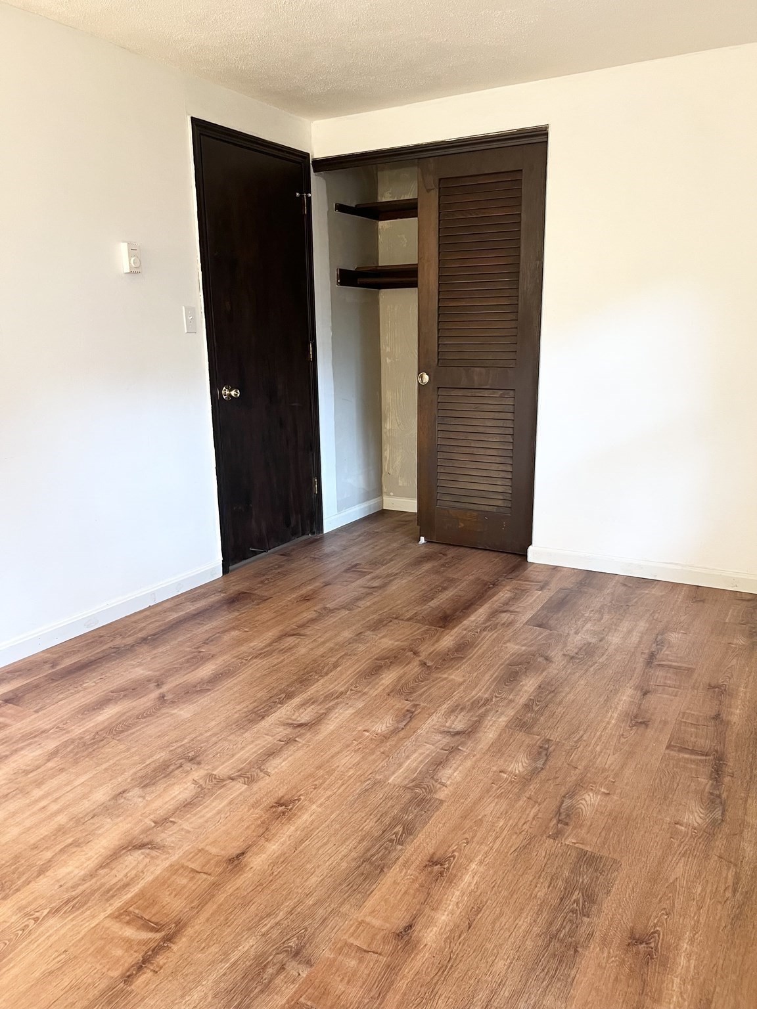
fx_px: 758
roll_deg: +1.5
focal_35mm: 26
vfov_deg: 67.3
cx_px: 378
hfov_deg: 53.1
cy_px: 504
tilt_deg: -11.4
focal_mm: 5.7
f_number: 1.5
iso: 125
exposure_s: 1/60
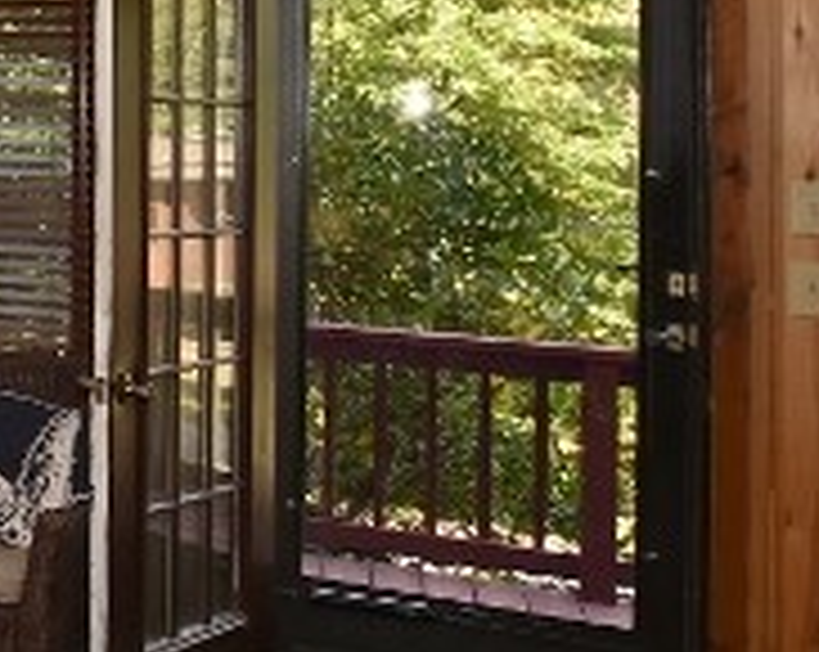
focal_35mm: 62
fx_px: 1500
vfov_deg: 23.7
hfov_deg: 19.6
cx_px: -760
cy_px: 34
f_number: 3.5
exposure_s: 1/200
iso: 100
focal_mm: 10
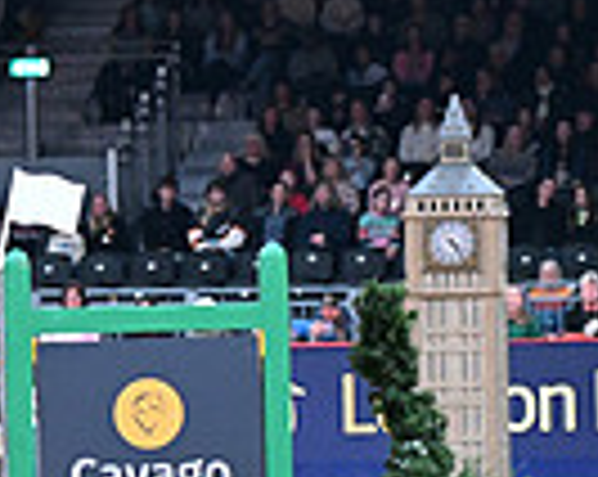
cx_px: -701
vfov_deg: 2.9
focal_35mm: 534
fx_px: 9437
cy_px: 358
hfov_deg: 3.6
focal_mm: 130
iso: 6400
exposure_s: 1/640
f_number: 5
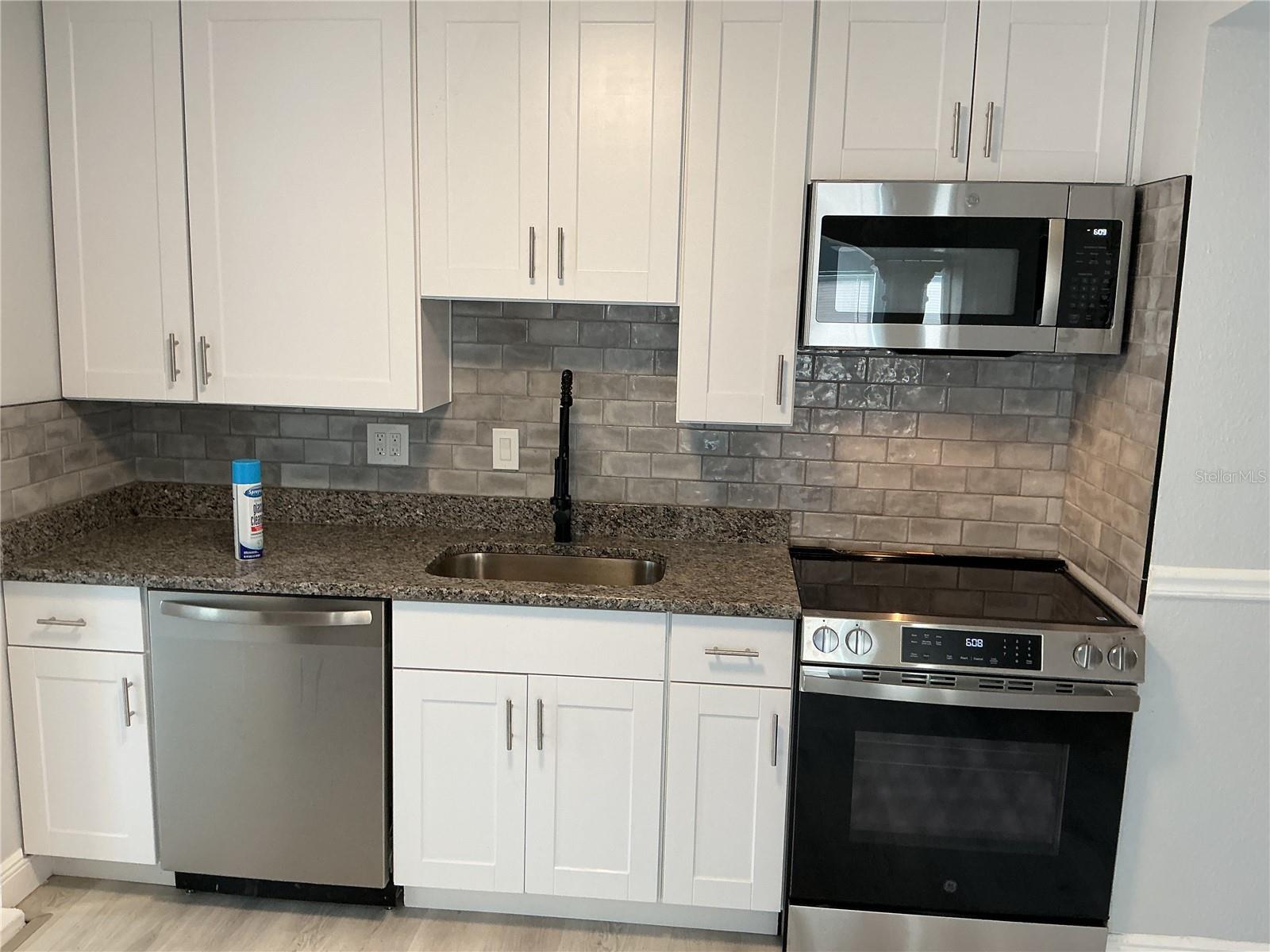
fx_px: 1064
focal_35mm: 29
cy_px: 476
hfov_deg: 61.7
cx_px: 635
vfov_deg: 48.2
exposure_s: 1/60
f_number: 1.8
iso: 64
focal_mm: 3
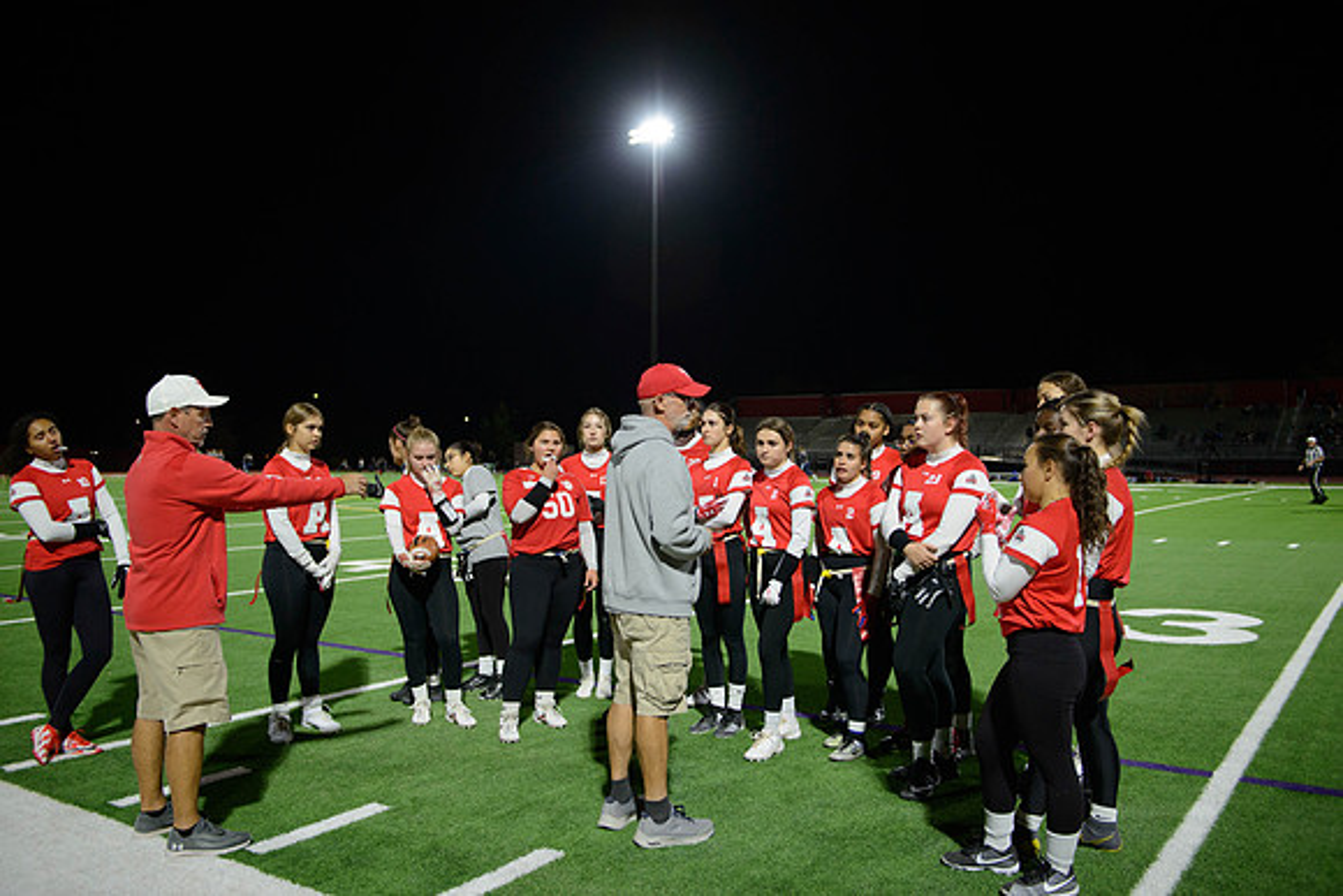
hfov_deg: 60.3
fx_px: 1157
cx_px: 672
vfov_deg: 42.3
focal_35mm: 31
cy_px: 448
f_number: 2.8
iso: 1800
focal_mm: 31
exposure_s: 1/320
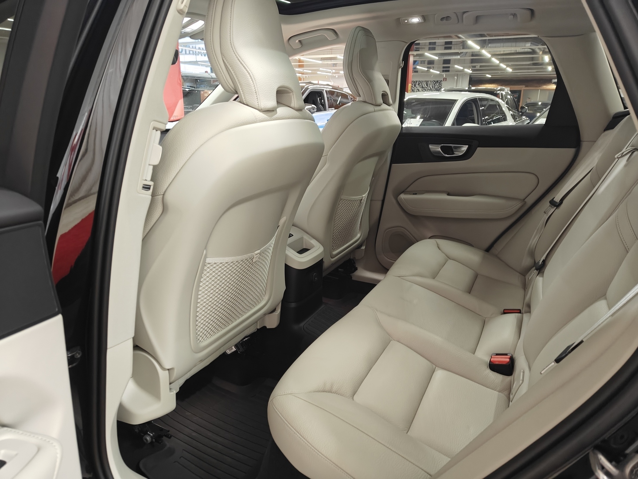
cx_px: 319
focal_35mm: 24
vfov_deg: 56.8
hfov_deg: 71.6
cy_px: 240
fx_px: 442
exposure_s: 1/33
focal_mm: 5.59
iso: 160
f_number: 1.8
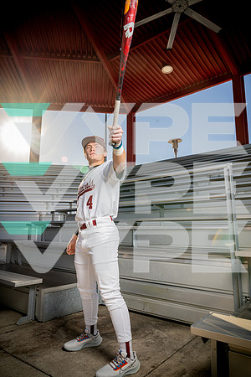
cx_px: 126
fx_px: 261
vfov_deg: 71.5
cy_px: 188
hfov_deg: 51.3
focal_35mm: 25
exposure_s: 1/250
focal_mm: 25
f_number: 9
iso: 125
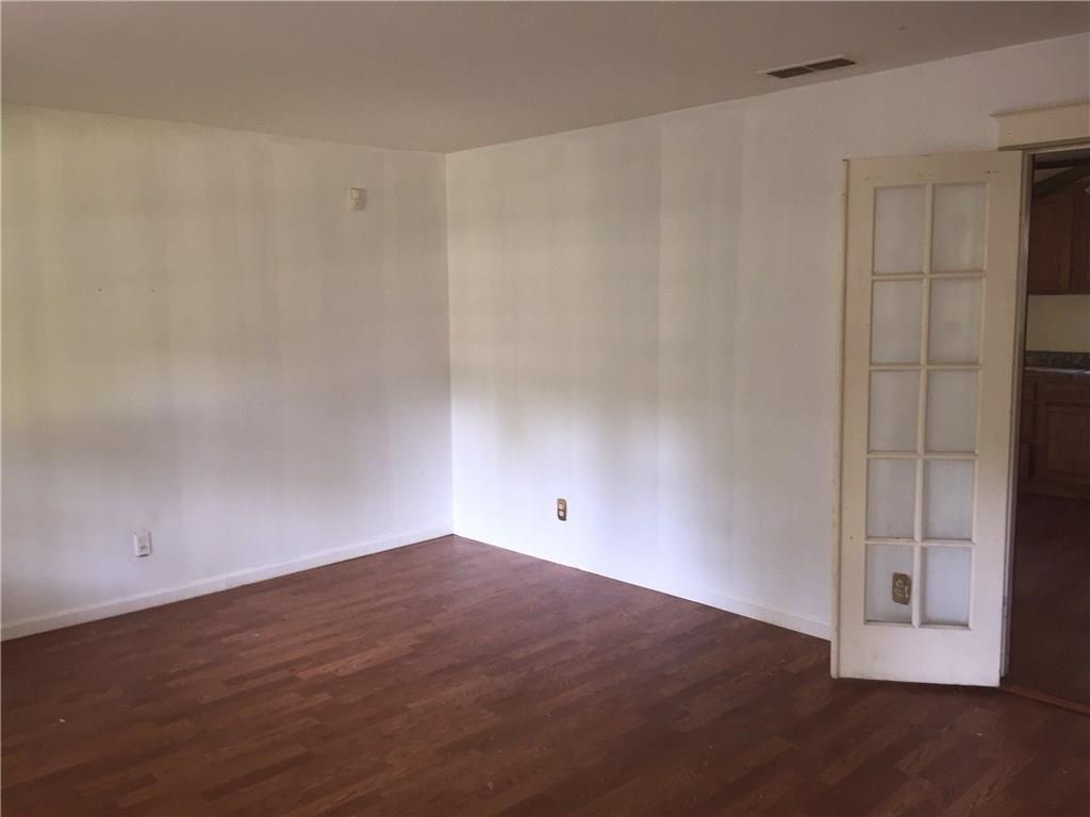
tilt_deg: -6.8
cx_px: 545
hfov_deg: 61.7
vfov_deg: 48.2
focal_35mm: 29
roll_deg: +0.1
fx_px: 913
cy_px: 408
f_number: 2.2
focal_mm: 4.15
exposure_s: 1/30
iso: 100
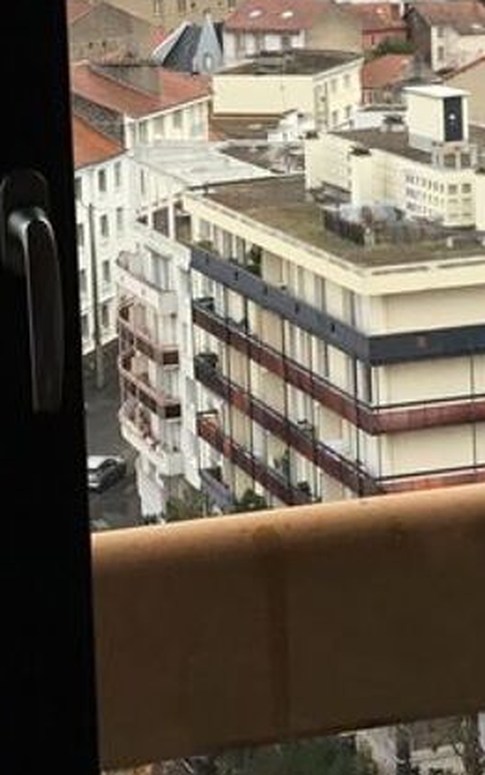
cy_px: 33
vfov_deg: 19.3
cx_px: 171
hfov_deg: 12.5
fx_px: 2218
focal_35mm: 105
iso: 32
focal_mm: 3.3
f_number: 2.4
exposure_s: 1/100
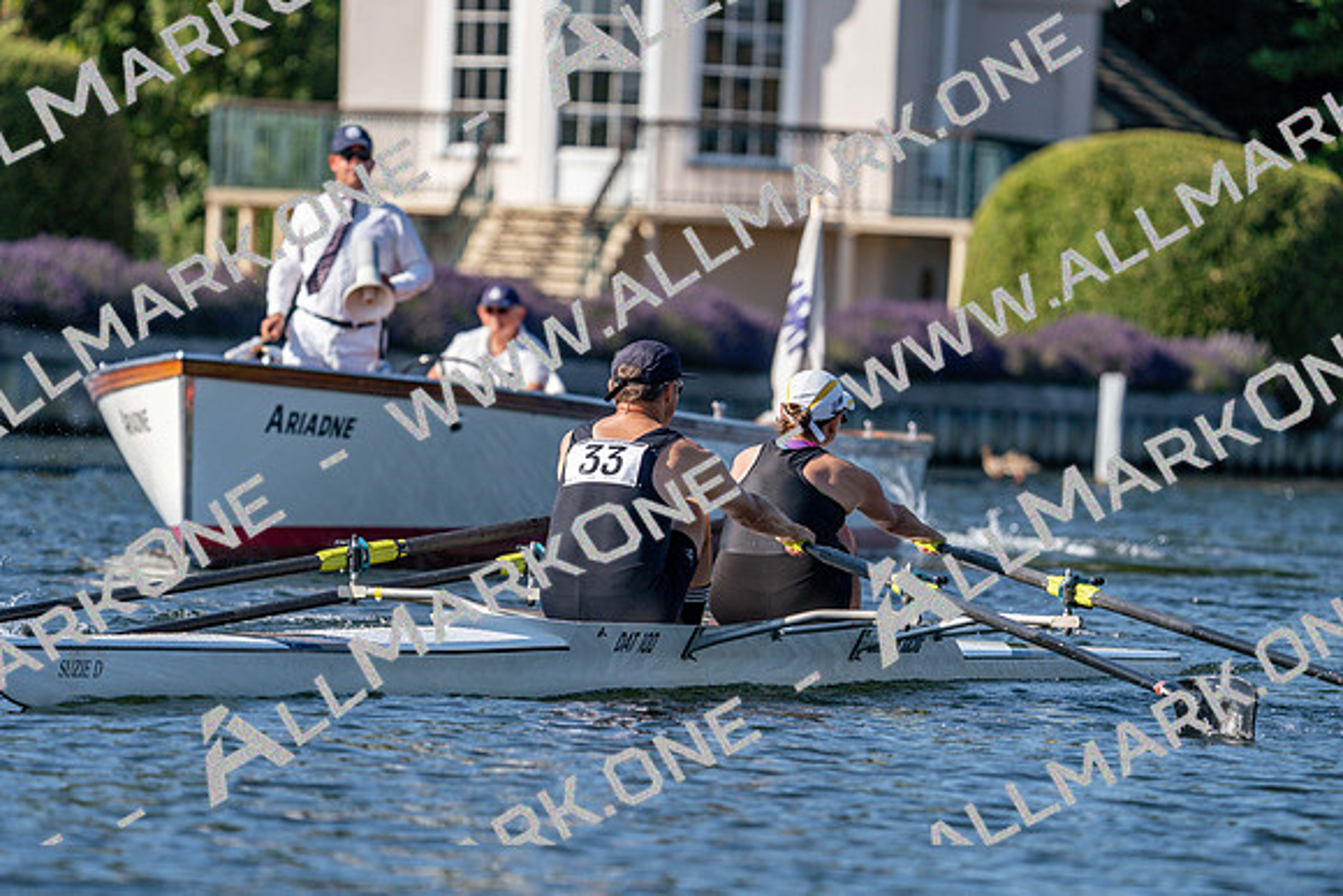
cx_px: 672
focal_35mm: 324
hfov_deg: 6.4
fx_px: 12089
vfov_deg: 4.2
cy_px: 448
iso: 250
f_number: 6.3
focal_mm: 324
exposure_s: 1/1600
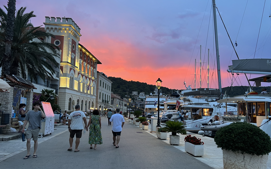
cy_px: 91
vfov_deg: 44.5
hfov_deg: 66.5
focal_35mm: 28
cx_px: 134
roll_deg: -2.2
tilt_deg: +5.1
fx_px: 207
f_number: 1.5
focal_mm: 5.7
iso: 125
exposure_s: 1/50
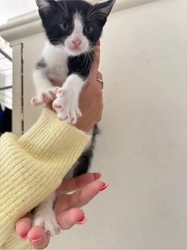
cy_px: 125
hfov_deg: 53.1
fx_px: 187
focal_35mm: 26
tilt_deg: +6.3
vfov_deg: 67.3
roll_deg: +2.4
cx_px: 94
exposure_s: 1/60
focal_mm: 5.96
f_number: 1.6
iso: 250
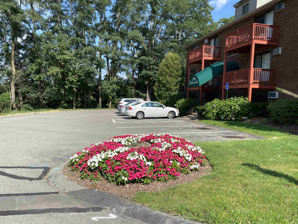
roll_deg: -2.1
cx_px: 149
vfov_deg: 53.1
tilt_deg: -4.6
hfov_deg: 67.3
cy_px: 112
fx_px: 224
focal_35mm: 26
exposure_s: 1/1727
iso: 32
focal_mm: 4.25
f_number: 1.8
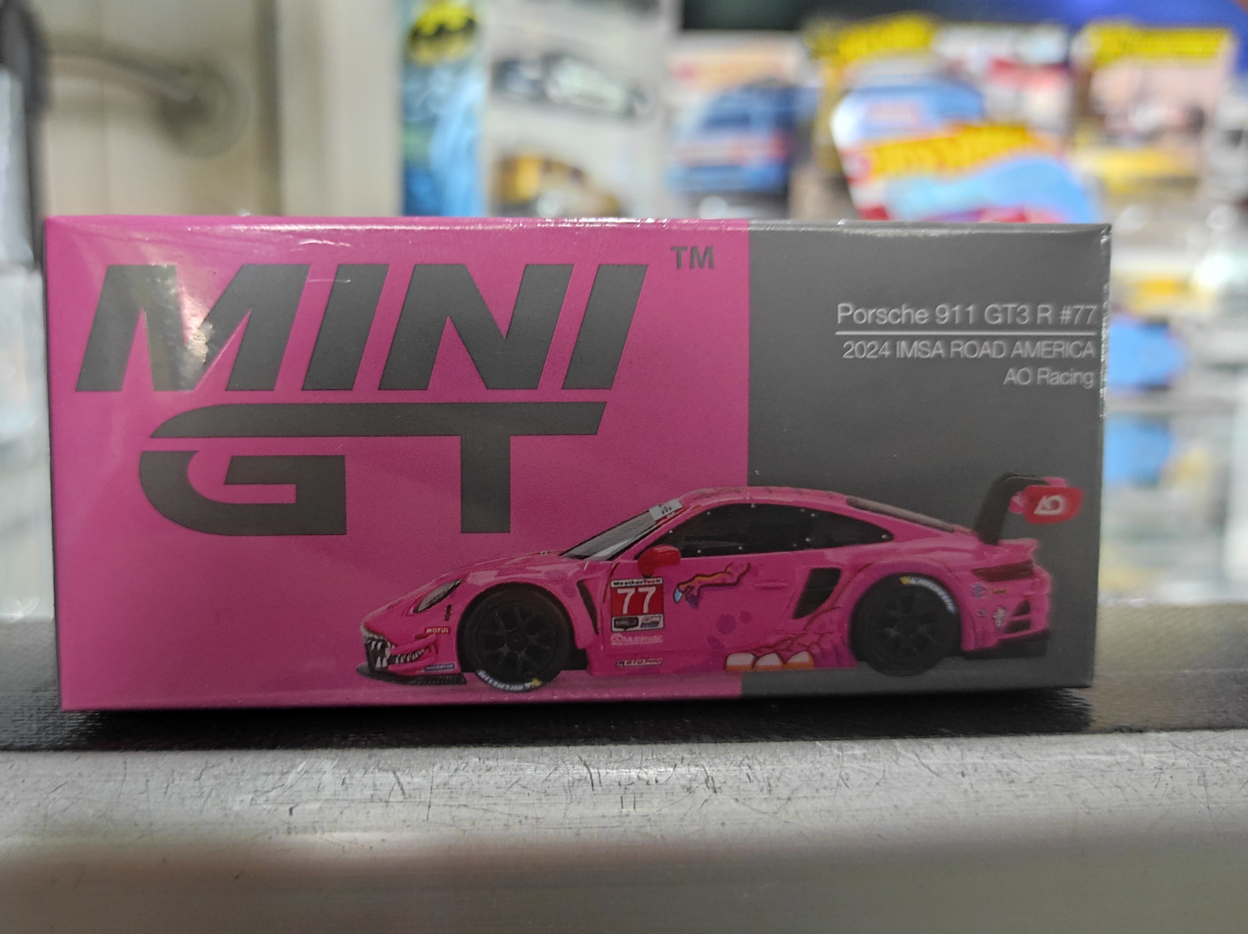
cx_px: 532
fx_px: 1045
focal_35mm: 29
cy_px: 449
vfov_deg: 48.2
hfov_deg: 61.4
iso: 522
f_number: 1.89
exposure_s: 1/33
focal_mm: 5.43
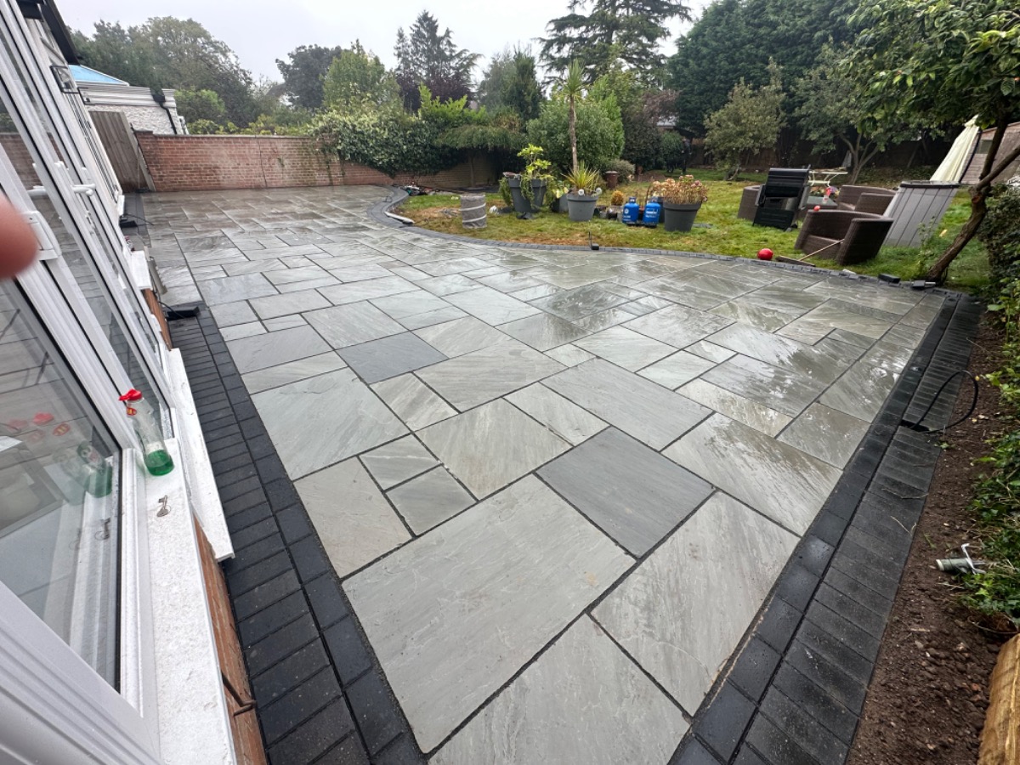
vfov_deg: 85.7
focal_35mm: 14
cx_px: 510
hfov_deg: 102.1
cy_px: 382
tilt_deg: -31.7
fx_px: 413
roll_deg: -1.4
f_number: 2.2
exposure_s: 1/307
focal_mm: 2.22
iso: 40
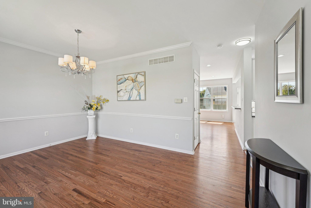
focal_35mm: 14
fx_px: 121
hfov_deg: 104.2
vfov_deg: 81.3
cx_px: 156
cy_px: 104
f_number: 7.1
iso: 800
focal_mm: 14
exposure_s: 1/100
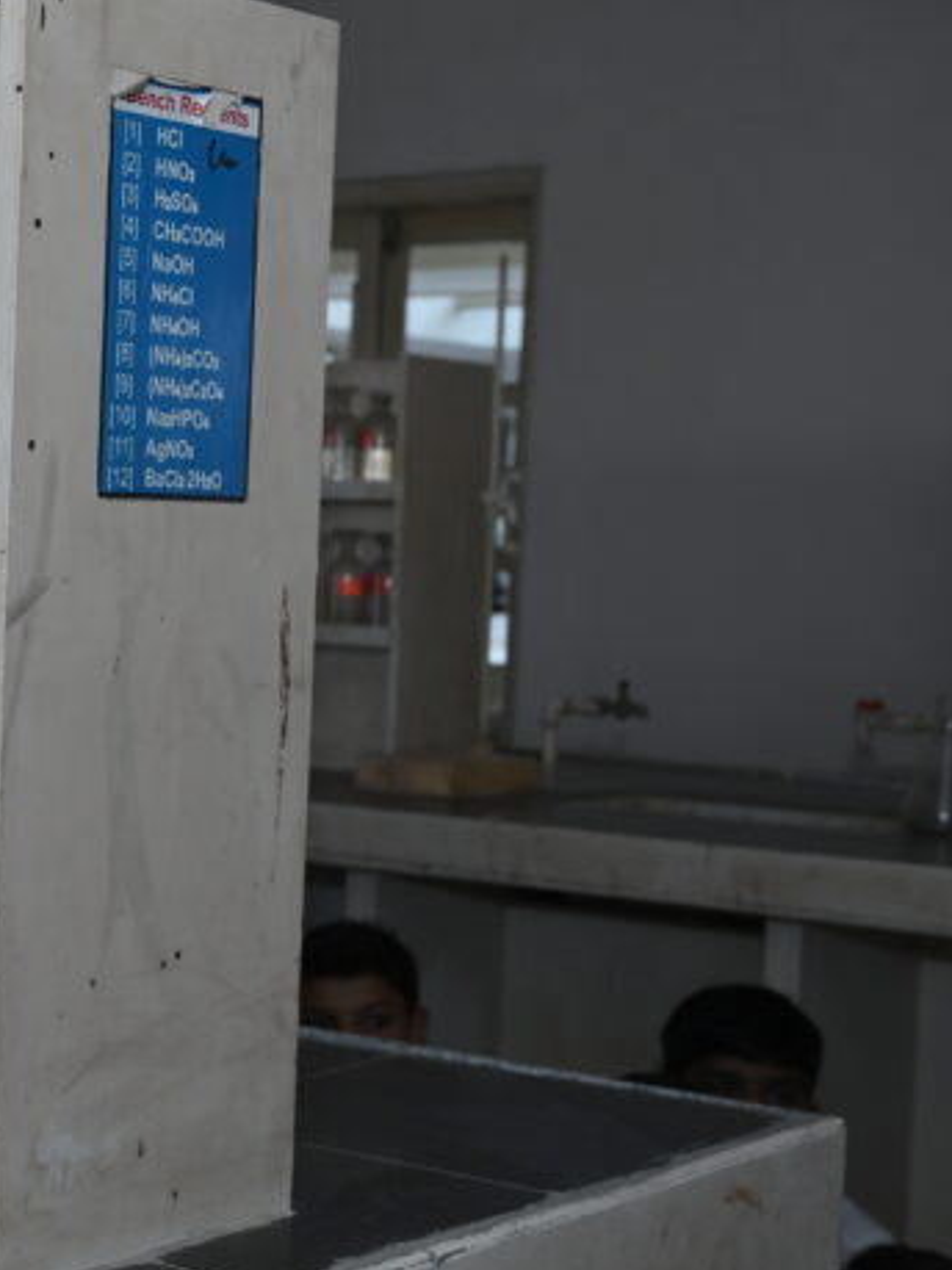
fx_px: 2751
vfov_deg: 26.0
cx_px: -282
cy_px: 696
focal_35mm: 75
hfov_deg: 18.3
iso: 200
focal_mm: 35
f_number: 5.6
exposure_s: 1/160
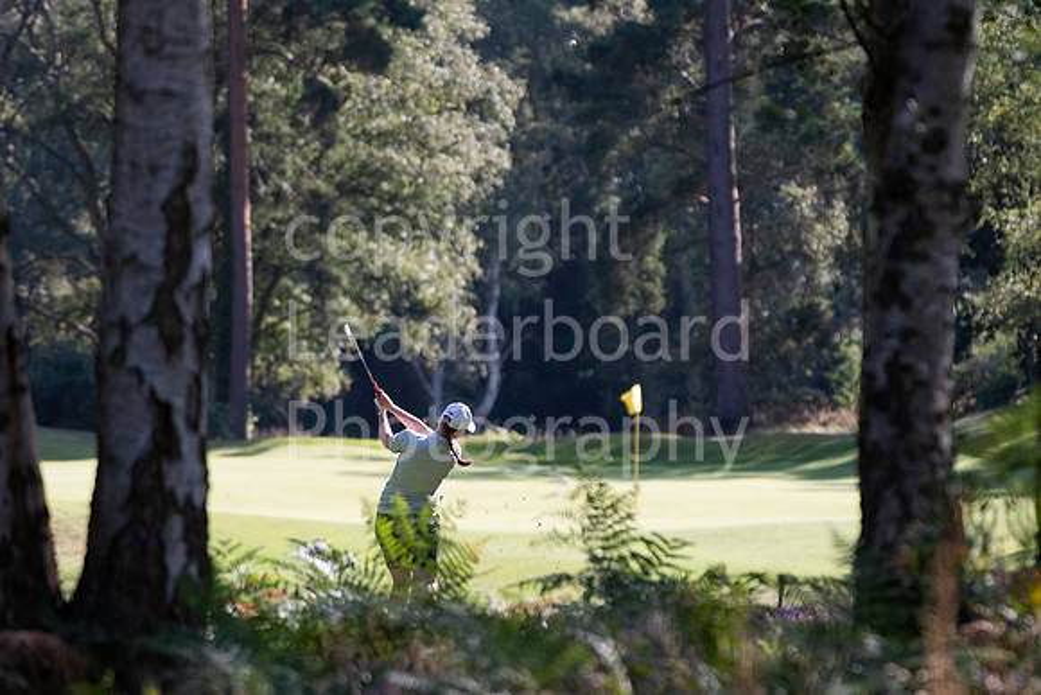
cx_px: 520
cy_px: 348
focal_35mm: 495
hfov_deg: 4.2
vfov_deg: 2.8
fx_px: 14316
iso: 1000
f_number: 5.6
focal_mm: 330
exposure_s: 1/2000
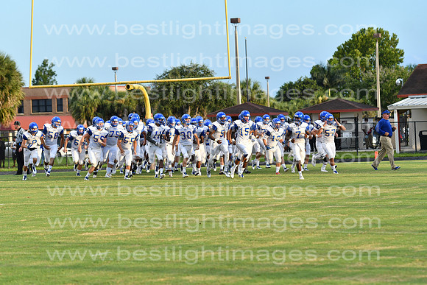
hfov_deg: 12.4
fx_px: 1957
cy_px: 142
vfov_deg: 8.3
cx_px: 214
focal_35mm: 165
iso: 400
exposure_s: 1/1250
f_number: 4
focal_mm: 110
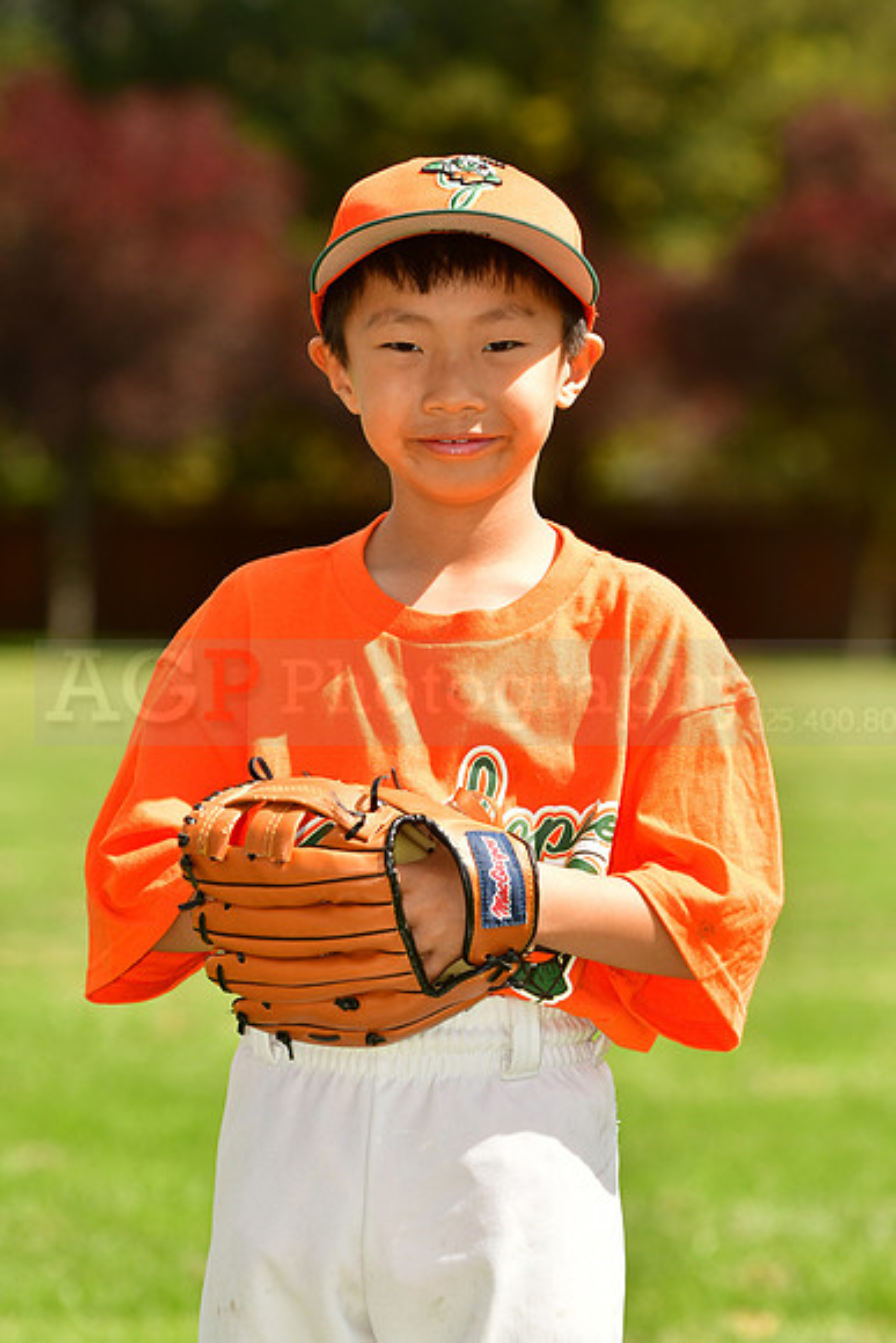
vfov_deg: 9.1
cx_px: 448
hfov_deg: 6.1
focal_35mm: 225
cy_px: 672
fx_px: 8394
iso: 200
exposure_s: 1/800
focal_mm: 150
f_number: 5
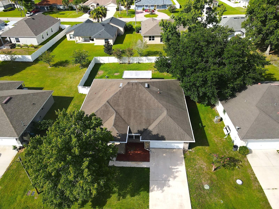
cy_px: 104
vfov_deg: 56.8
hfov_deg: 71.6
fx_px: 193
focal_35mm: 24
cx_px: 140
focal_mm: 4.5
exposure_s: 1/500
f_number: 2.8
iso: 100
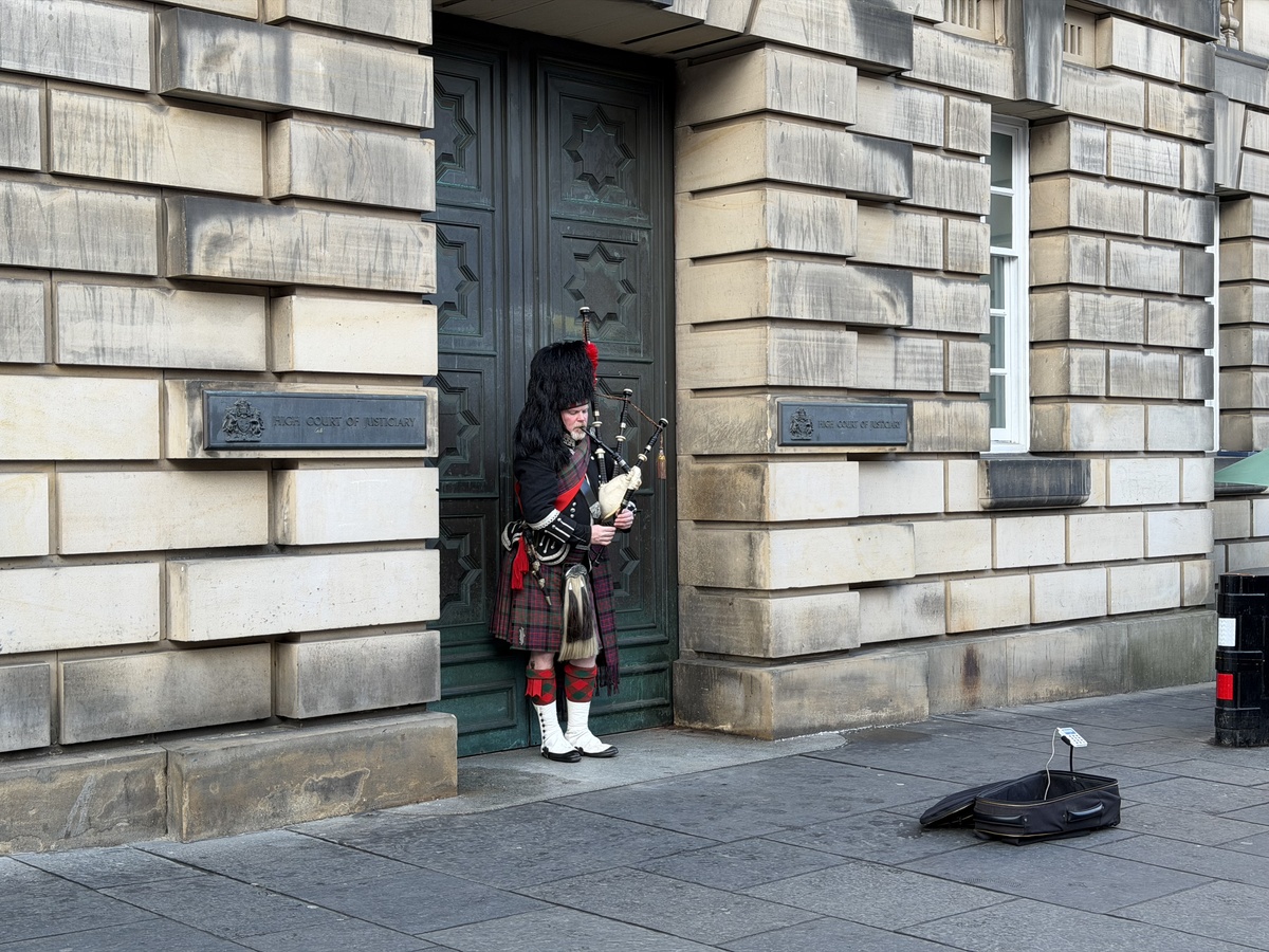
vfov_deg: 30.3
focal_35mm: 48
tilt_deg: -0.6
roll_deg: +0.7
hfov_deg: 39.7
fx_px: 1760
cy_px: 476
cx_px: 634
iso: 50
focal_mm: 6.76
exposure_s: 1/131
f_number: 1.78
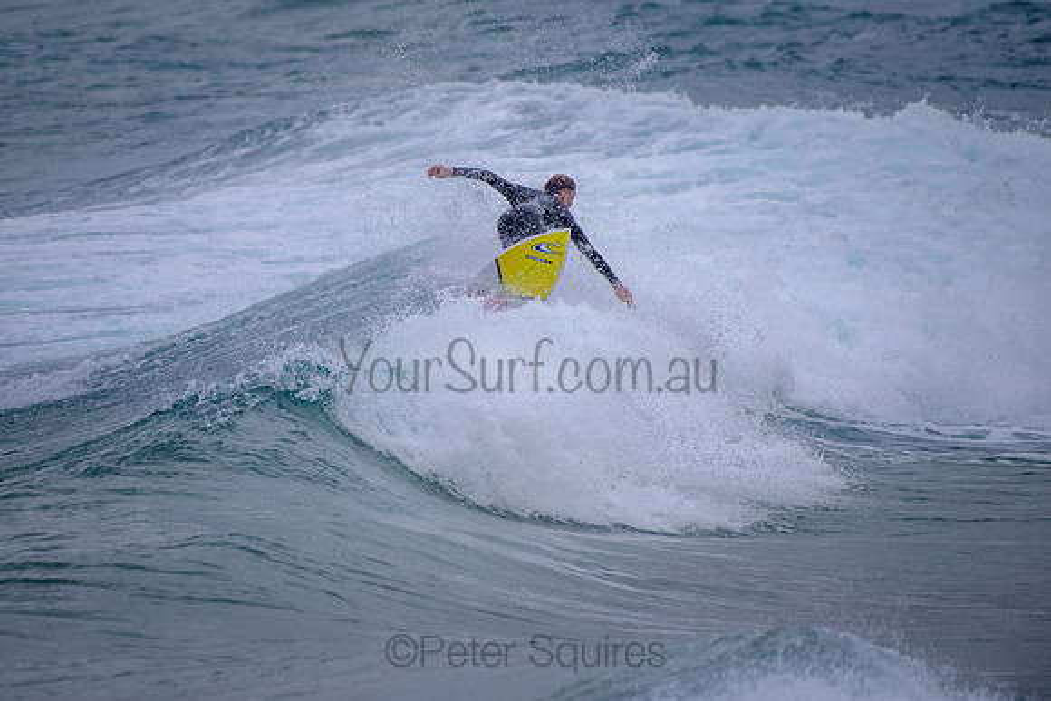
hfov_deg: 3.4
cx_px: 436
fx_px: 17901
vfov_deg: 2.2
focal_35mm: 613
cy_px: 278
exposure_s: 1/2000
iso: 125
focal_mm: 500
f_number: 5.6
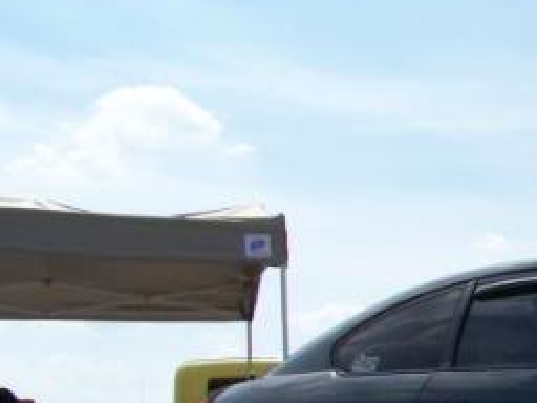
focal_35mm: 103
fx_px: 1598
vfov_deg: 14.1
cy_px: 403
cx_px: 806
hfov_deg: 17.2
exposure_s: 1/1600
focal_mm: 5.85
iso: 200
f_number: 5.6
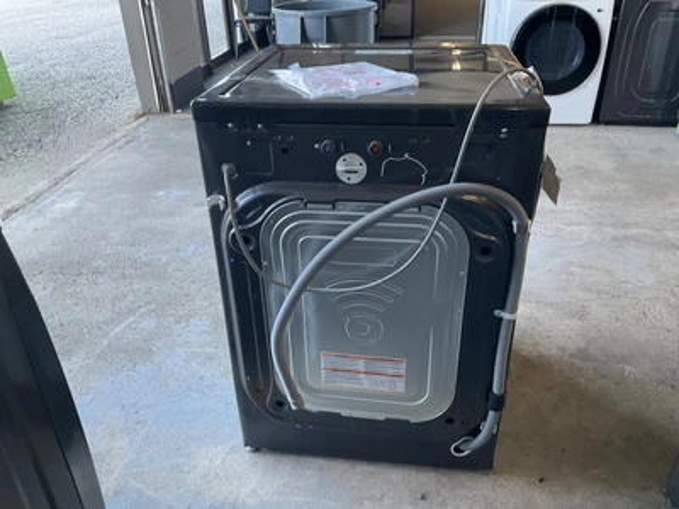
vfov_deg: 48.2
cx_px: 340
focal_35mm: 29
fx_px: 569
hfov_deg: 61.7
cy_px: 254
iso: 80
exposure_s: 1/60
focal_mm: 3
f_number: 1.8
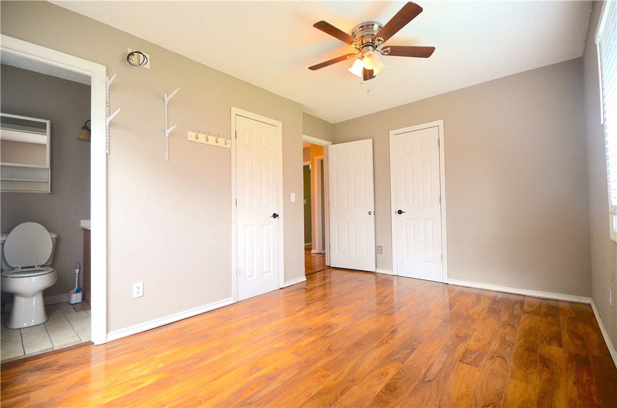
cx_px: 308
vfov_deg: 77.1
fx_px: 257
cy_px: 204
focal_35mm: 15
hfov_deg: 100.5
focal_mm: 10
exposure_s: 1/40
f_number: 7.1
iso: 800
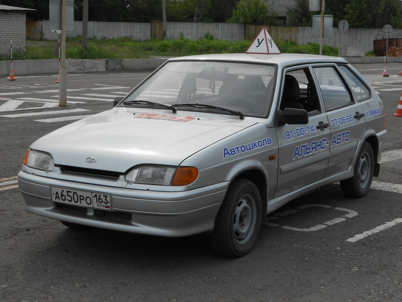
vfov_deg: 22.3
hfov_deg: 29.4
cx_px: 201
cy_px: 151
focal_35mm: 66
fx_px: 766
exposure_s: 1/640
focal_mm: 11.6
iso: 80
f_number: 5.3
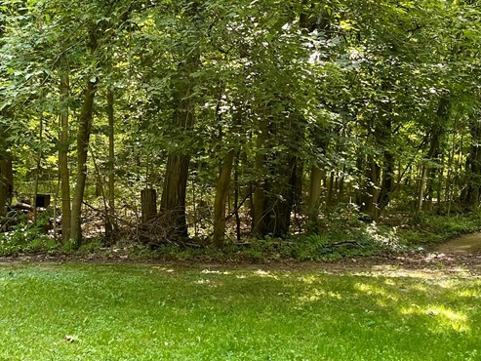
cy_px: 174
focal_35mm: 54
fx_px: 751
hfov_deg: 35.2
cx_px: 162
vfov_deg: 27.0
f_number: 1.6
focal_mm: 5.1
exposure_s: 1/121
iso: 64
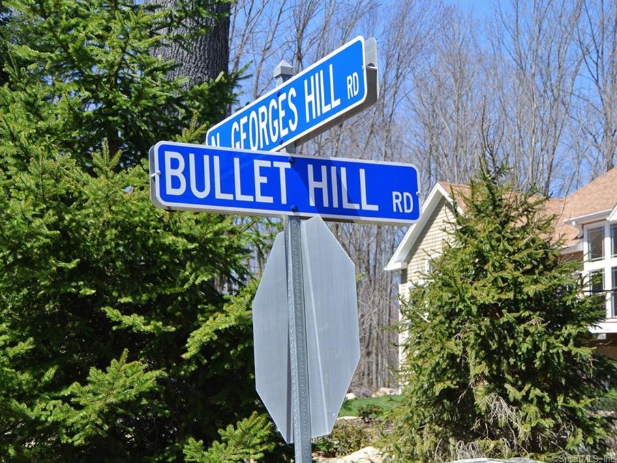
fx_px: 1747
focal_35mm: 98
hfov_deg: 20.0
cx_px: 296
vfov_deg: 15.1
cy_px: 232
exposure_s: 1/250
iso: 100
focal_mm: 33.6
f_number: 5.6
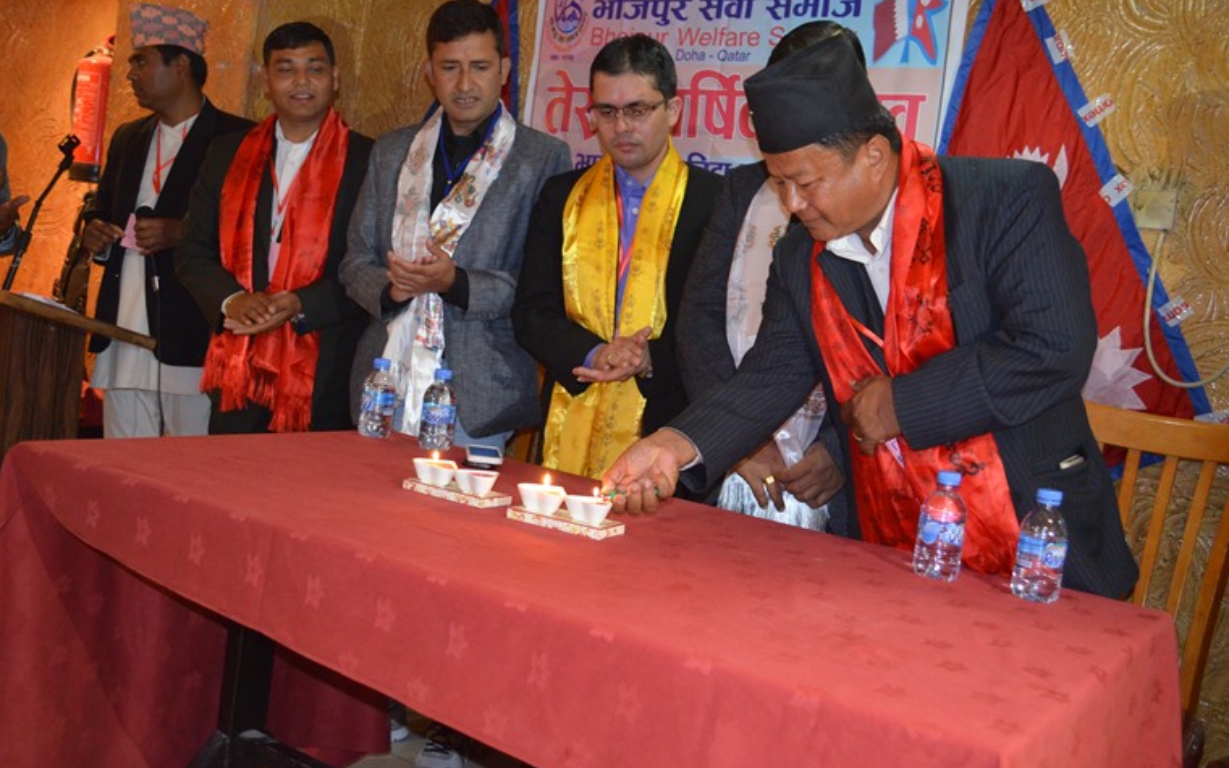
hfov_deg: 52.7
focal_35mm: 37
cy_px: 363
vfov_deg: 34.4
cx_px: 619
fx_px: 1239
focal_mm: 24
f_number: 4
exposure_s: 1/60
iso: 3200
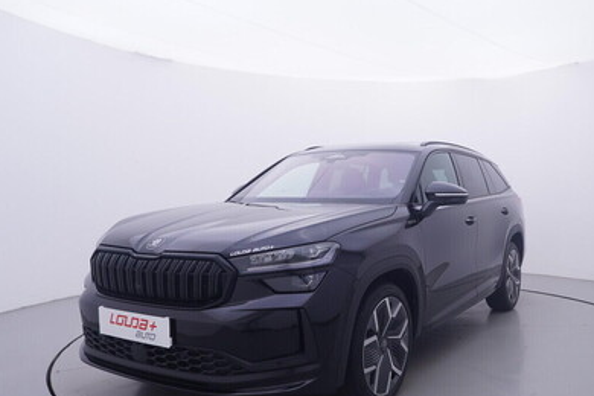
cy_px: 223
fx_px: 523
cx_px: 388
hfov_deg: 58.1
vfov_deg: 41.4
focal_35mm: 32
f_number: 5
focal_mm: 15
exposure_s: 1/80
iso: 200
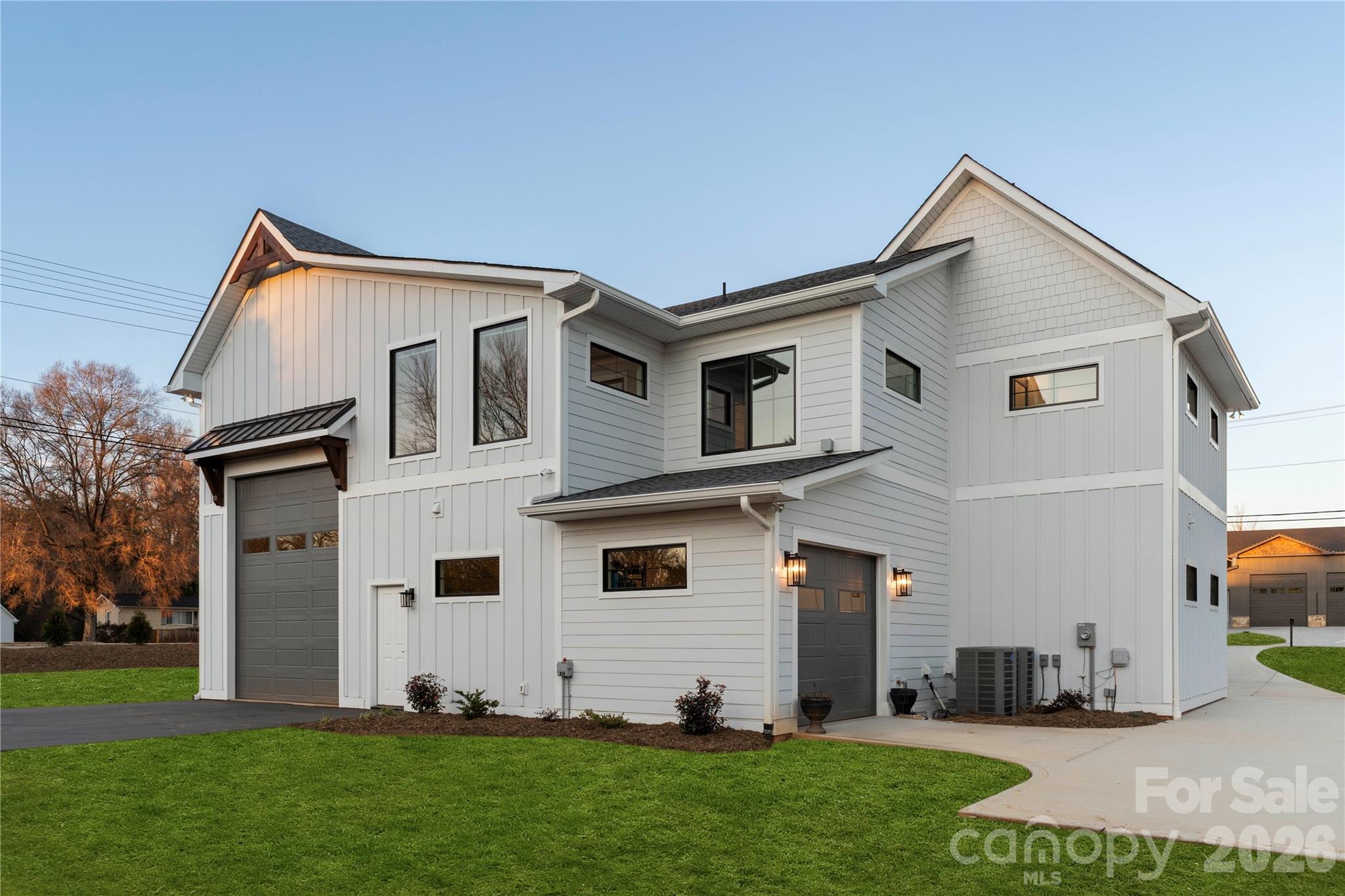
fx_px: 971
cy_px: 448
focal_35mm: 26
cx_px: 672
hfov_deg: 69.4
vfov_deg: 49.5
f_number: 6.3
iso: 320
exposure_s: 1/100
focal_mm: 26
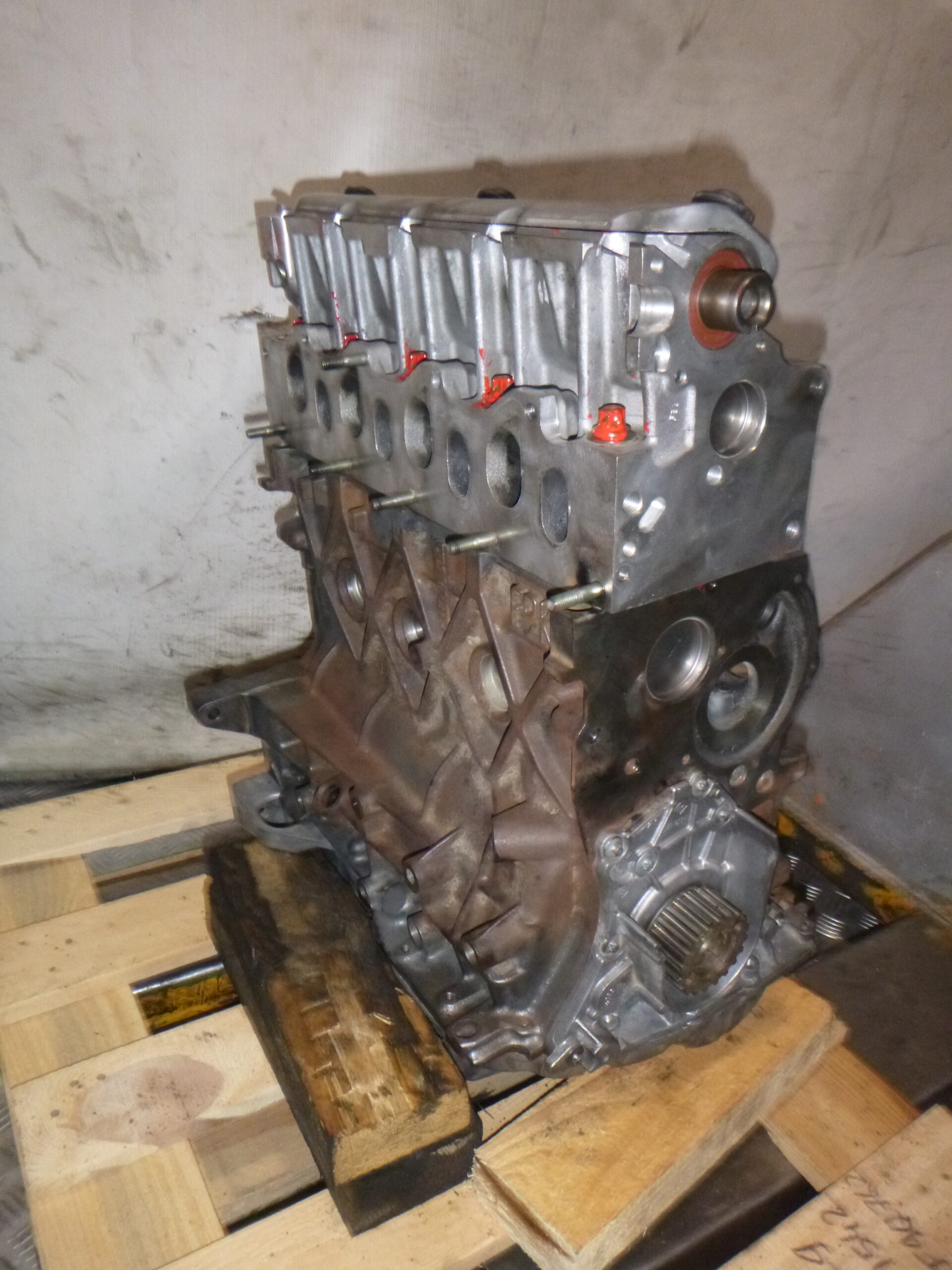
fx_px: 917
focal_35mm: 25
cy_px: 635
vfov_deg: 69.4
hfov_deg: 54.9
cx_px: 476
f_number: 3.9
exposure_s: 1/125
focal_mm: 4.5
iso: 400
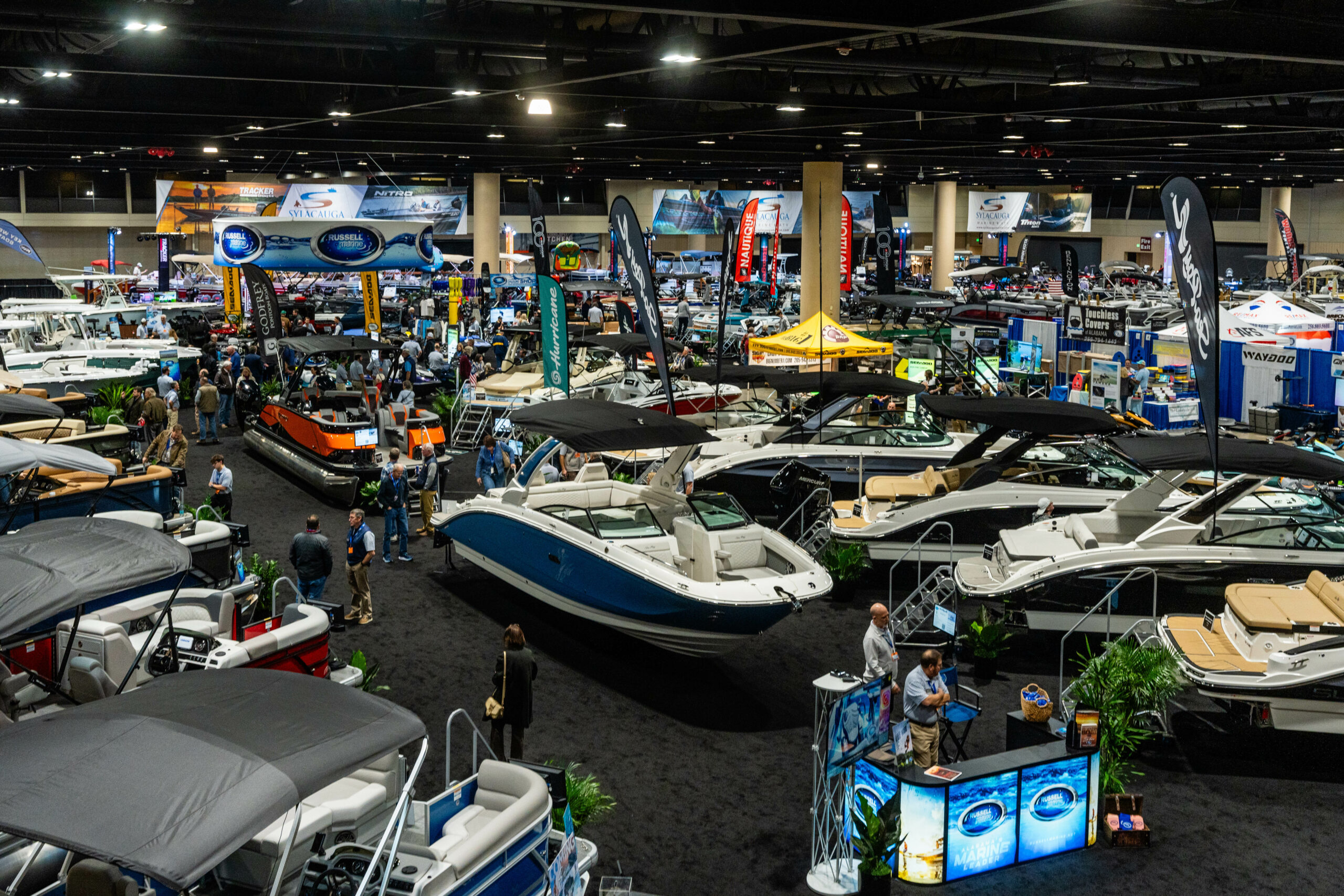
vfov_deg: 34.8
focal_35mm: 38
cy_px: 448
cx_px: 672
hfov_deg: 50.3
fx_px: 1430
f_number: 5
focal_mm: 38.3
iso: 1600
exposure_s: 1/125
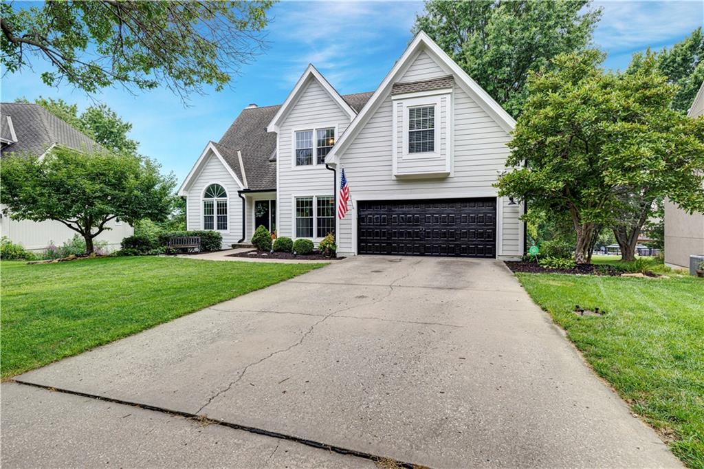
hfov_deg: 91.6
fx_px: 342
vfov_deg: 68.8
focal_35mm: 18
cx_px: 352
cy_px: 234
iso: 100
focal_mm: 17.5
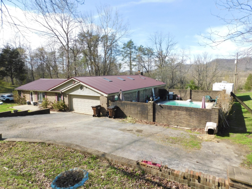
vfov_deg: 58.9
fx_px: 167
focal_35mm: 23
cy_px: 94
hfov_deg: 73.9
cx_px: 126
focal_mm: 4
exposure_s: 1/1000
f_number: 3
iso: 125
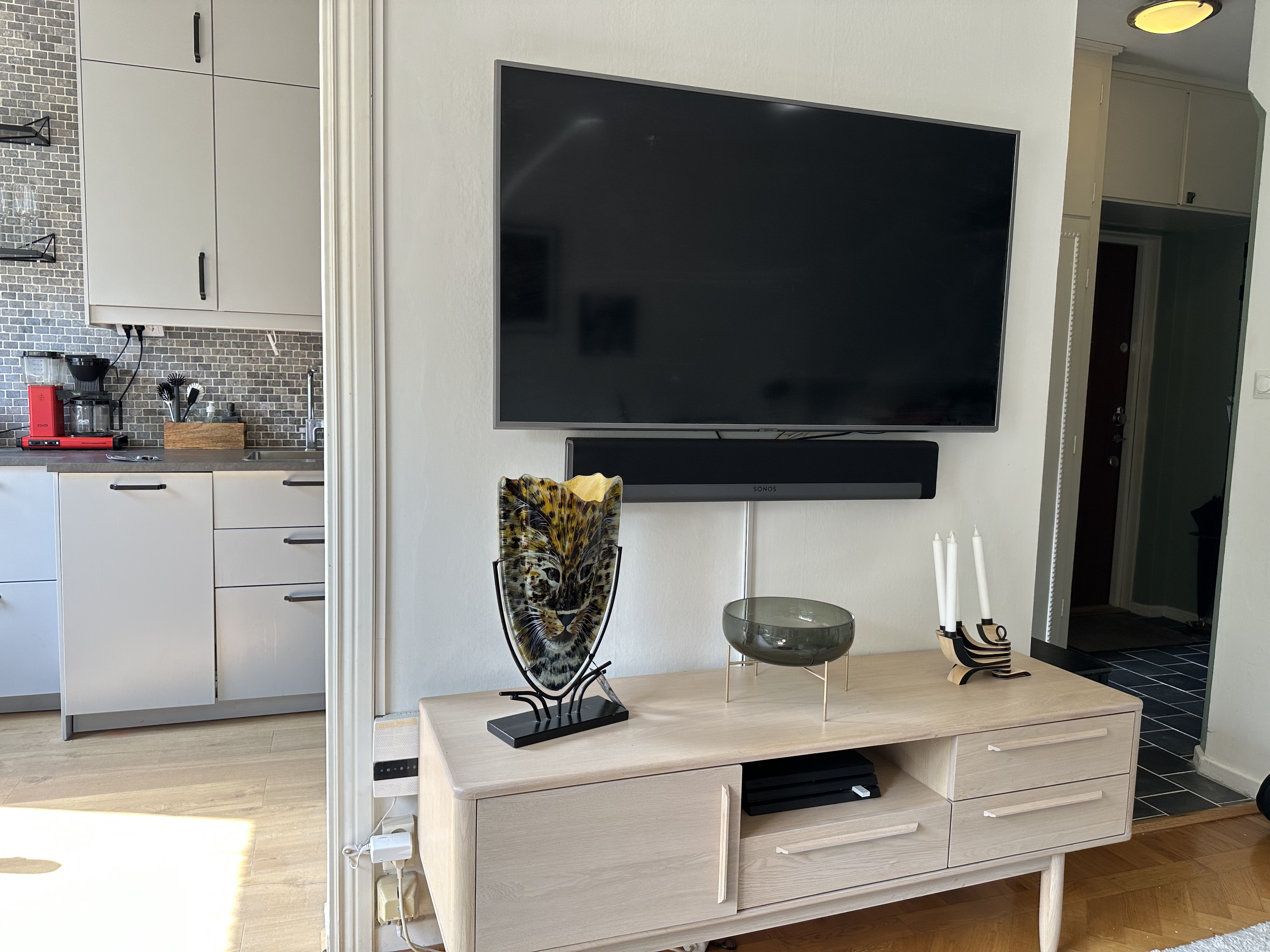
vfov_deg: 56.8
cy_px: 476
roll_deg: -1.4
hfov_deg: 71.6
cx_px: 635
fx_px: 881
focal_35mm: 24
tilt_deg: -6.2
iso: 80
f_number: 1.78
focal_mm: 6.86
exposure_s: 1/111
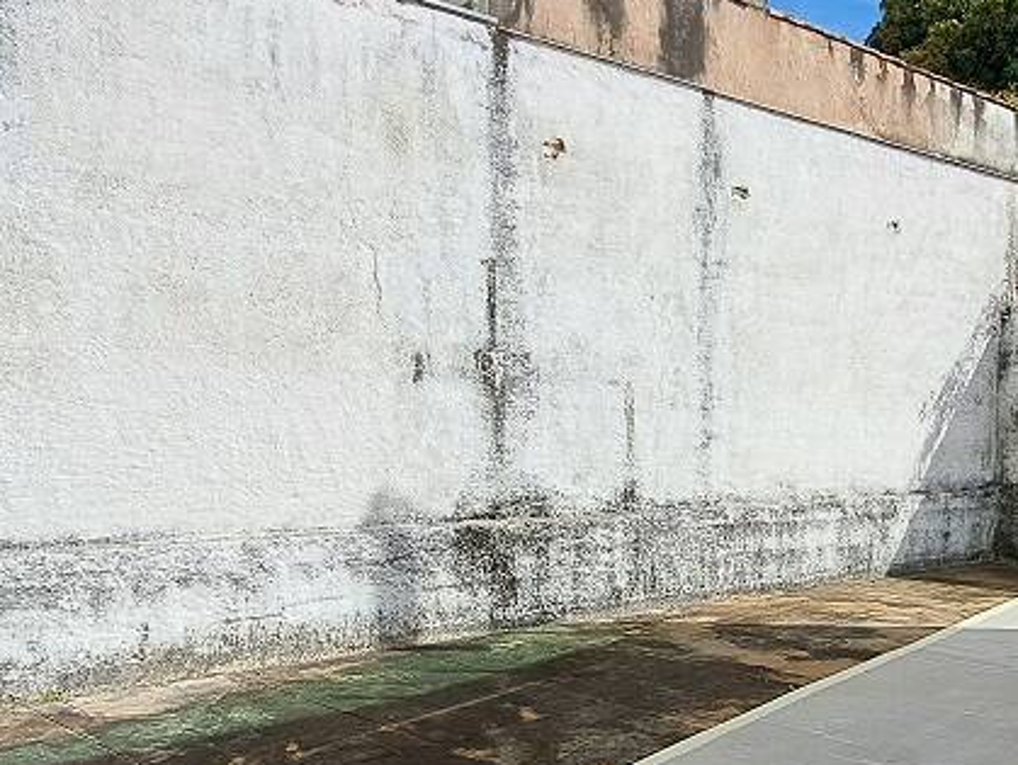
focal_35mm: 31
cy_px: 544
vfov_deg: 44.4
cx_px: 702
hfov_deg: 56.7
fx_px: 912
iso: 50
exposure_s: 1/1486
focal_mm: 1.74
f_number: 2.2
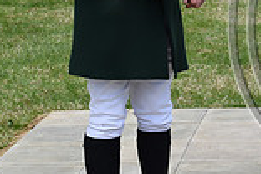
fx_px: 1348
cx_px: 381
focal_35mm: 186
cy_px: 3
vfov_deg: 7.4
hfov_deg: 10.7
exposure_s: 1/1250
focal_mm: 50
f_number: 9
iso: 500
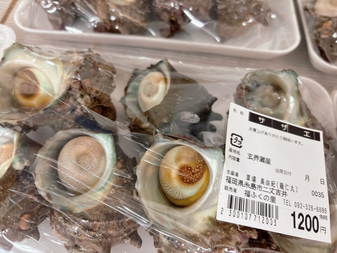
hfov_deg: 67.3
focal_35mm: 26
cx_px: 168
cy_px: 126
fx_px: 253
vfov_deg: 53.1
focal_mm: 5.96
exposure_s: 1/60
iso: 125
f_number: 1.6
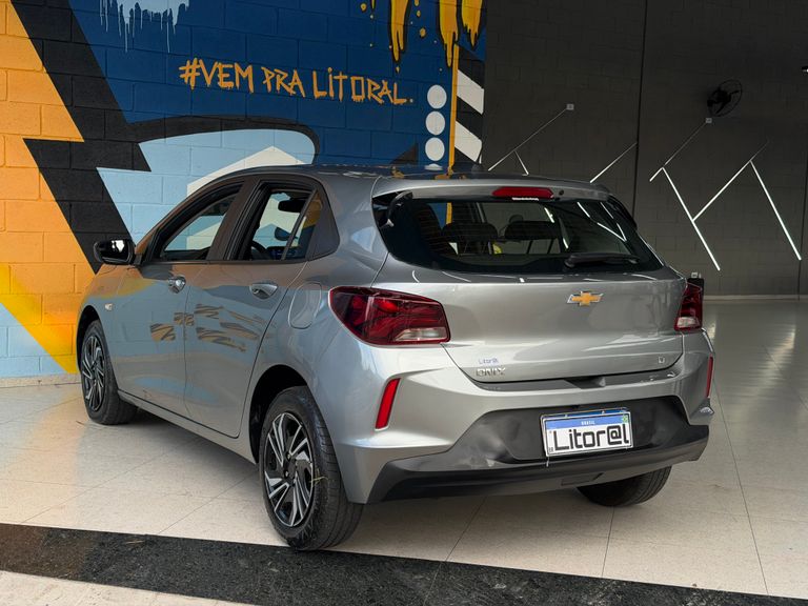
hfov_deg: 39.7
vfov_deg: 30.3
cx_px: 404
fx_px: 1120
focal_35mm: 48
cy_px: 303
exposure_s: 1/681
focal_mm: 6.76
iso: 64
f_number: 1.78
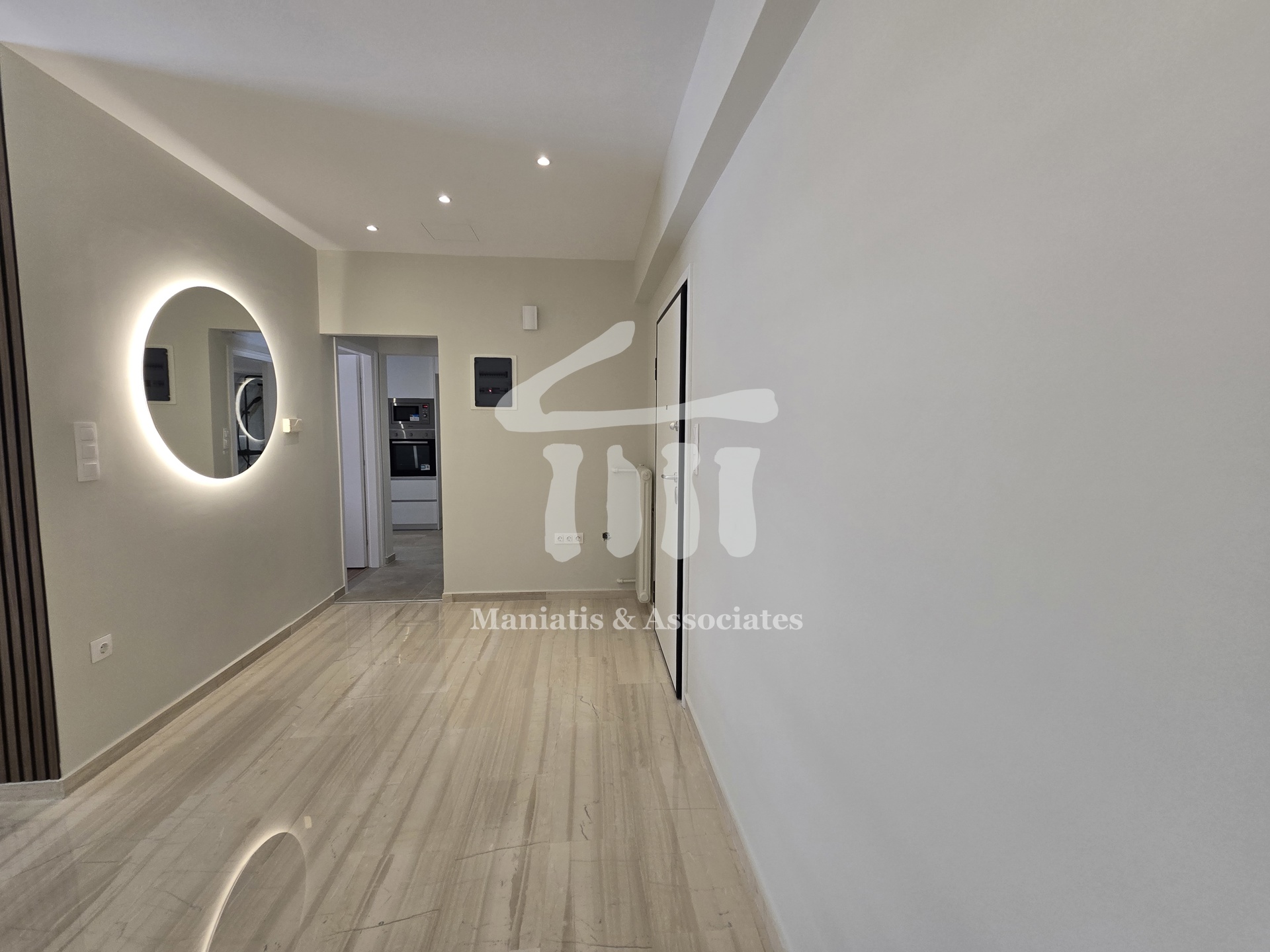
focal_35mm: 13
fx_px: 477
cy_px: 476
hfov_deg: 106.2
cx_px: 635
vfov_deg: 89.9
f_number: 2.2
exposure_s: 1/100
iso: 80
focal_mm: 2.2
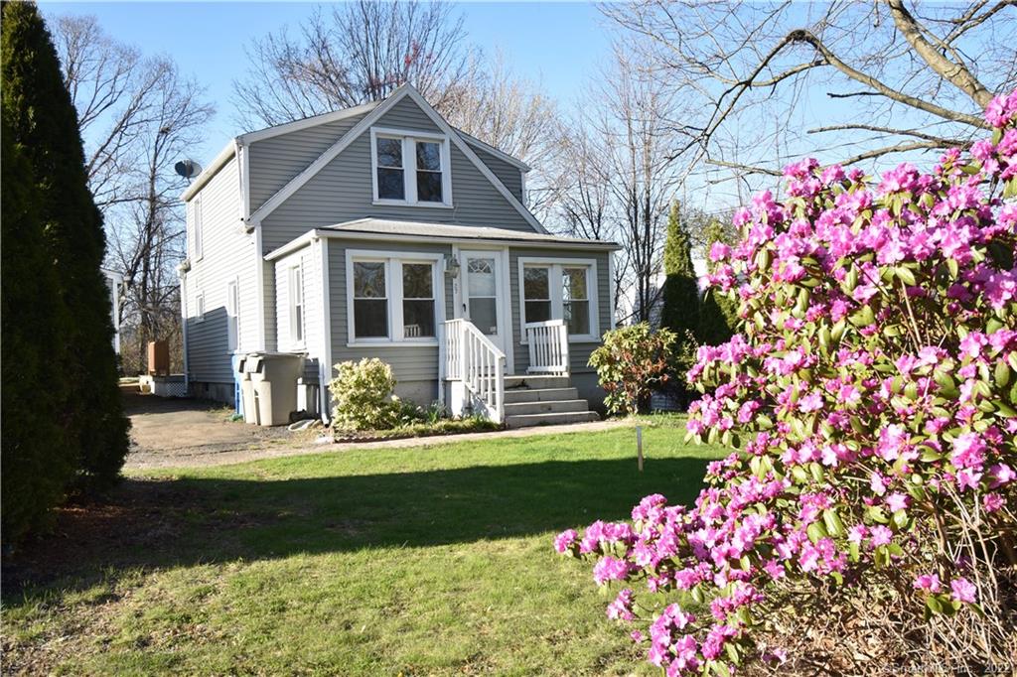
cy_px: 338
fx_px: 847
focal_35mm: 30
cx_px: 508
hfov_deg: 61.9
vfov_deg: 43.6
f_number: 5.6
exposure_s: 1/125
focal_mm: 20
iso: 100
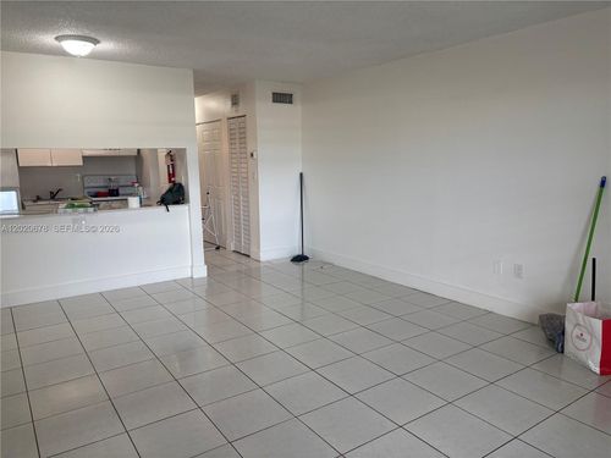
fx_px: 459
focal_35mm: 26
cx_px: 306
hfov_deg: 67.3
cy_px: 229
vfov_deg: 53.1
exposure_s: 1/120
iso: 100
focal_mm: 5.96
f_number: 1.6
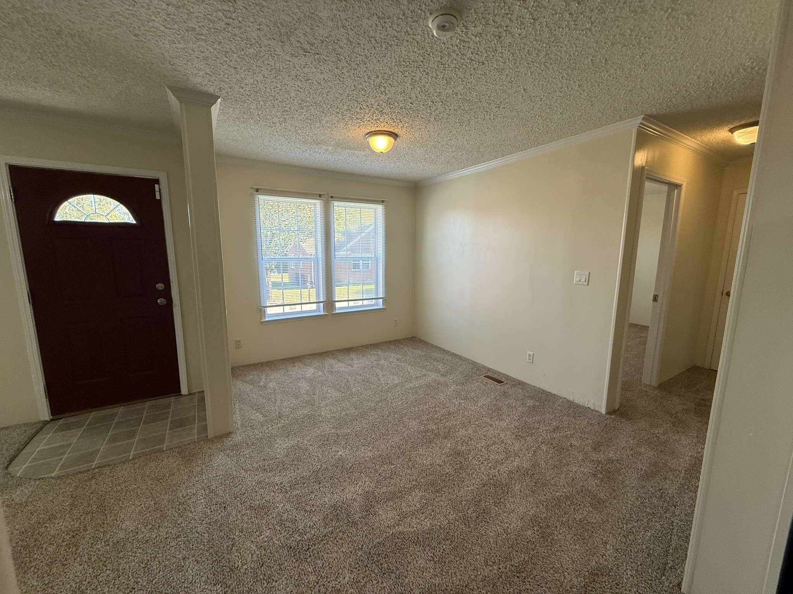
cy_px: 297
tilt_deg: -8.0
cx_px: 396
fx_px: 321
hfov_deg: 102.1
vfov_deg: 85.7
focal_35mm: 14
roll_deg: +0.2
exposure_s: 1/120
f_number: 2.2
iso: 125
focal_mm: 2.22
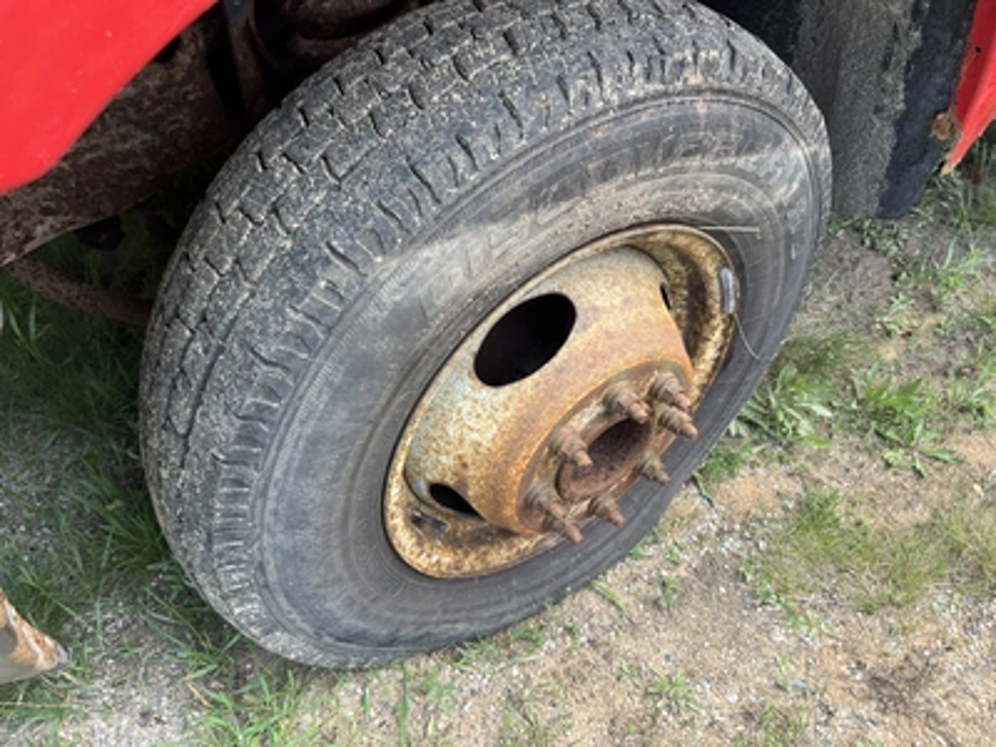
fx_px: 748
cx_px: 498
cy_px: 374
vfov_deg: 53.1
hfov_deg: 67.3
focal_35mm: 26
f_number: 1.6
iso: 50
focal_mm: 5.1
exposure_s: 1/317
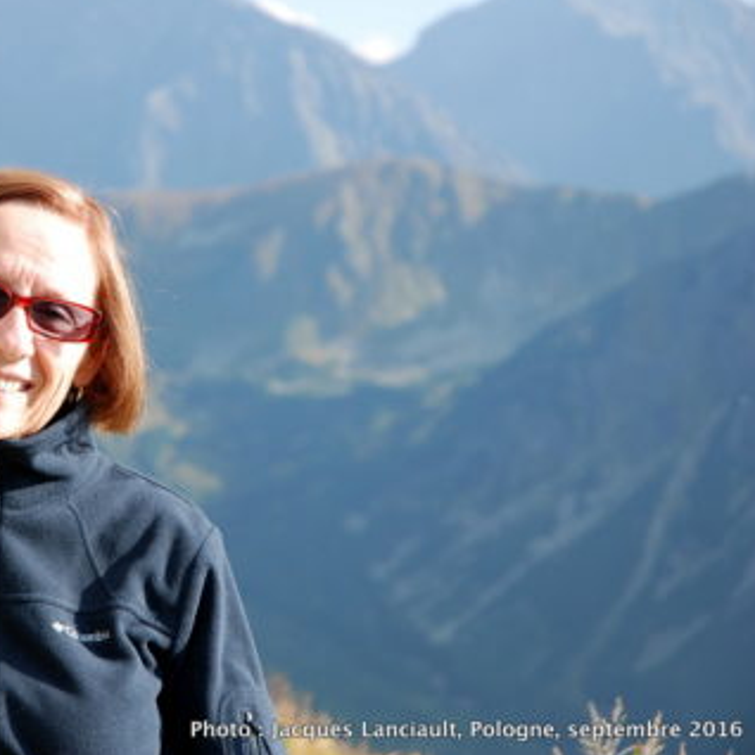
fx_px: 3224
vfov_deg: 13.4
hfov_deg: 13.3
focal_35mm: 131
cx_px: 178
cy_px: 367
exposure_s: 1/160
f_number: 4.5
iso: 100
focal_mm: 65
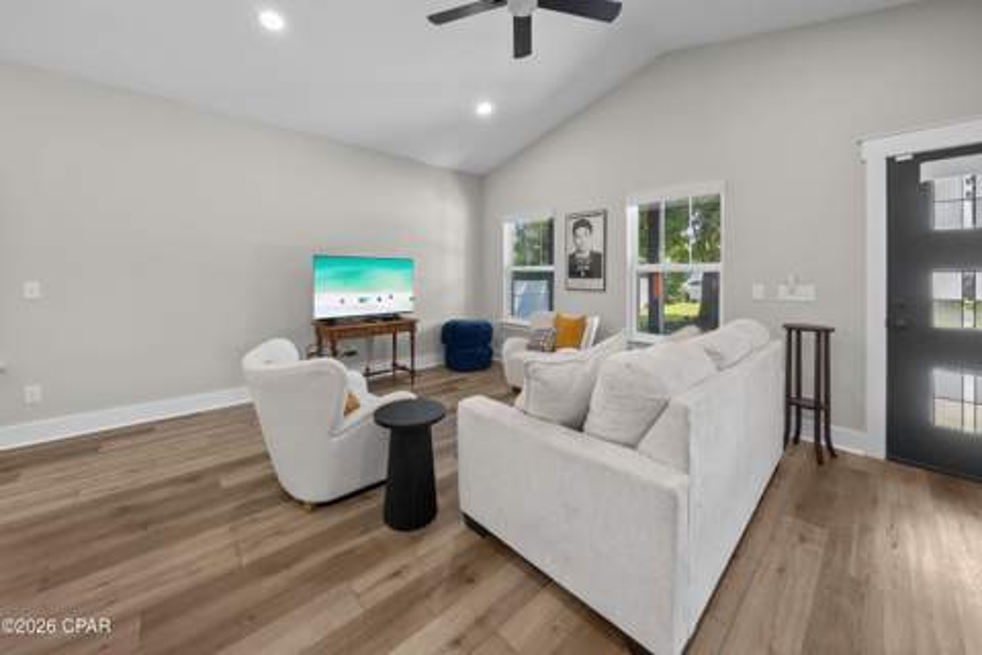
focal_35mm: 12
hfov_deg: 112.6
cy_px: 328
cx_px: 491
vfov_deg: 90.0
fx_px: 327
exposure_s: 1/6
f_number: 7.1
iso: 400
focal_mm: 12
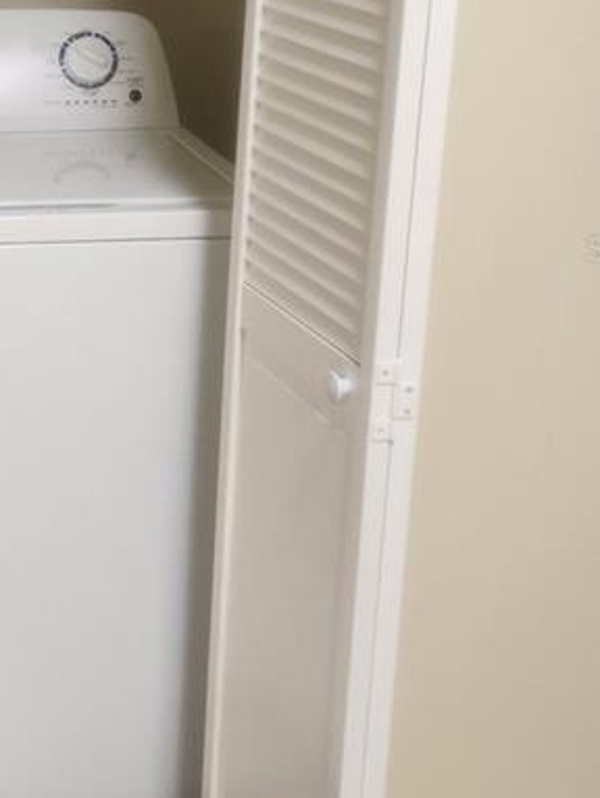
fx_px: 1661
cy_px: 248
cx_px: -202
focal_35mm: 72
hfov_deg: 18.8
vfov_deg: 26.8
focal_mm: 6.4
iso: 250
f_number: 1.8
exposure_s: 1/120
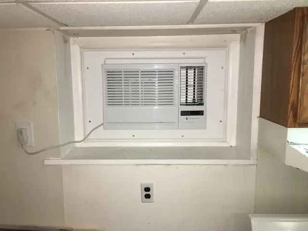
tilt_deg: -6.3
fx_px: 258
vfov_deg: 48.2
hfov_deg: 61.7
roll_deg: +0.5
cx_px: 154
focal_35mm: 29
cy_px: 116
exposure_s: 1/16
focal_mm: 4.15
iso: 64
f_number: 2.2
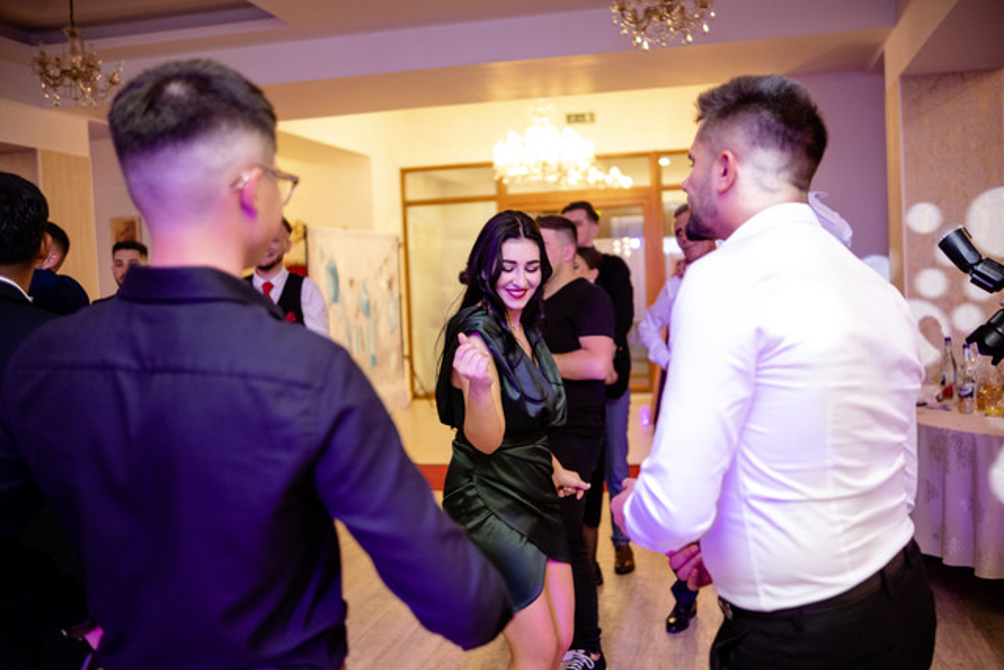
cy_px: 335
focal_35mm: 35
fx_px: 976
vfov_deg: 37.9
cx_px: 502
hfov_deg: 54.4
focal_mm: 23
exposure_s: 1/200
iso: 640
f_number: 1.4
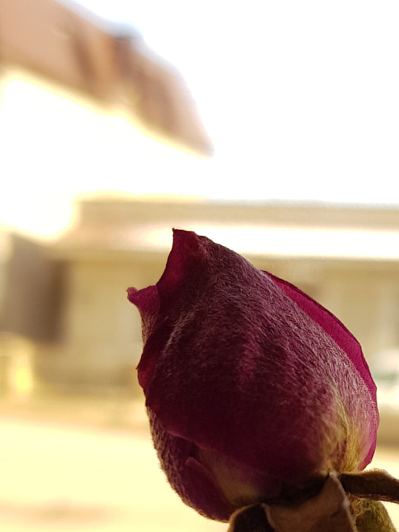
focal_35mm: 63
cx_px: 293
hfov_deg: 23.1
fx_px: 968
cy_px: 431
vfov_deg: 29.9
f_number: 1.7
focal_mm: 4.2
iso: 40
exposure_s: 1/201
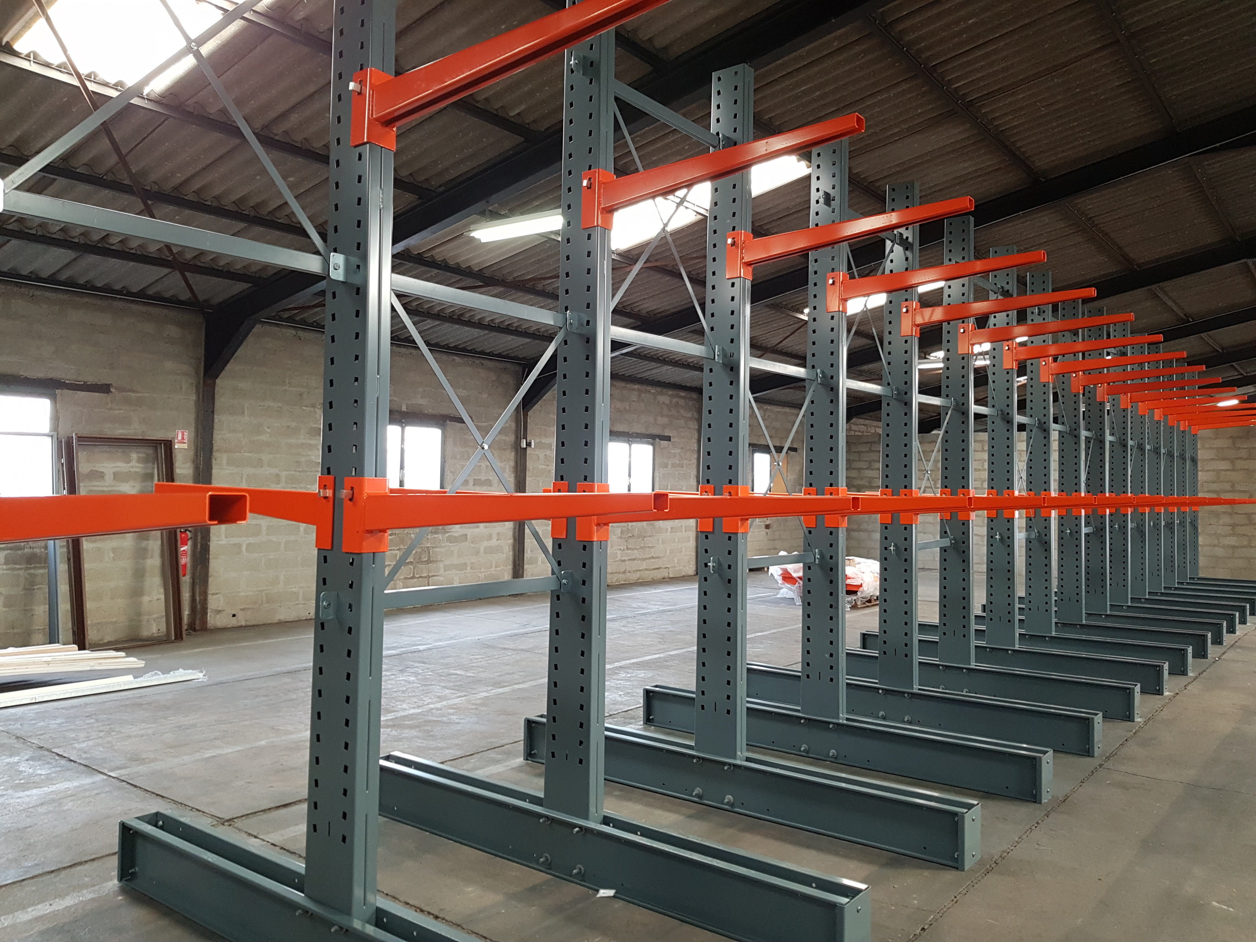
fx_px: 943
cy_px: 471
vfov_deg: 53.1
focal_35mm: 26
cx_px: 628
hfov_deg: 67.3
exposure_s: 1/33
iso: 160
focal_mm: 4.2
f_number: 1.7
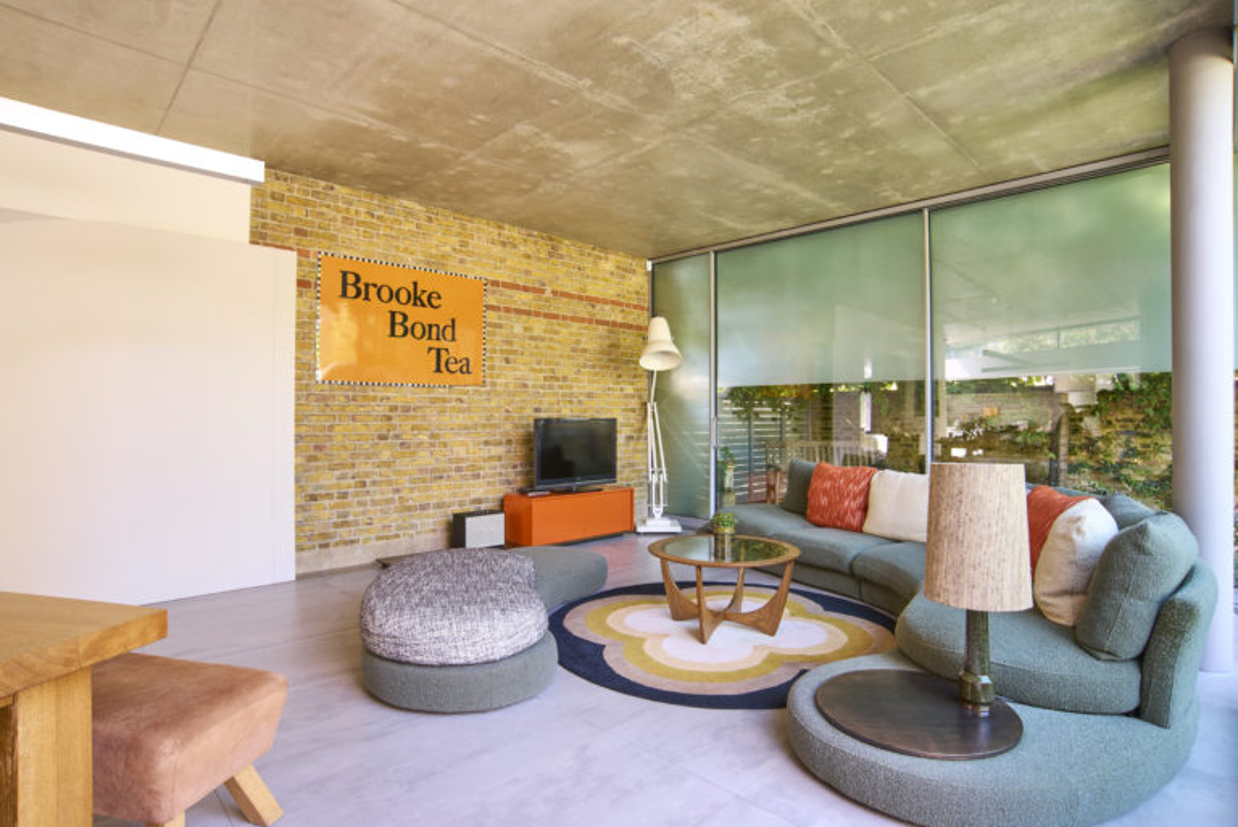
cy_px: 414
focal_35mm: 18
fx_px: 619
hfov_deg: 90.0
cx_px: 619
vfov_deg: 67.5
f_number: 13
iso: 125
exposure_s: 1/1.3
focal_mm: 18
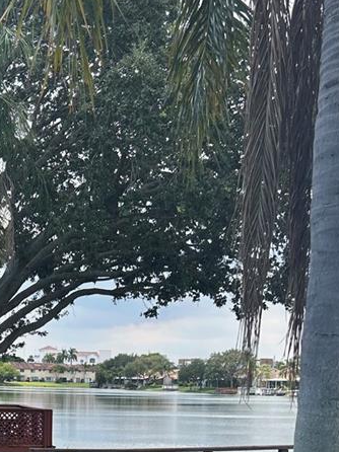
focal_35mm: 70
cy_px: 469
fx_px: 915
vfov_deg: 26.1
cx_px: 103
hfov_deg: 20.9
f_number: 1.5
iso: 50
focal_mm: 5.7
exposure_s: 1/1147
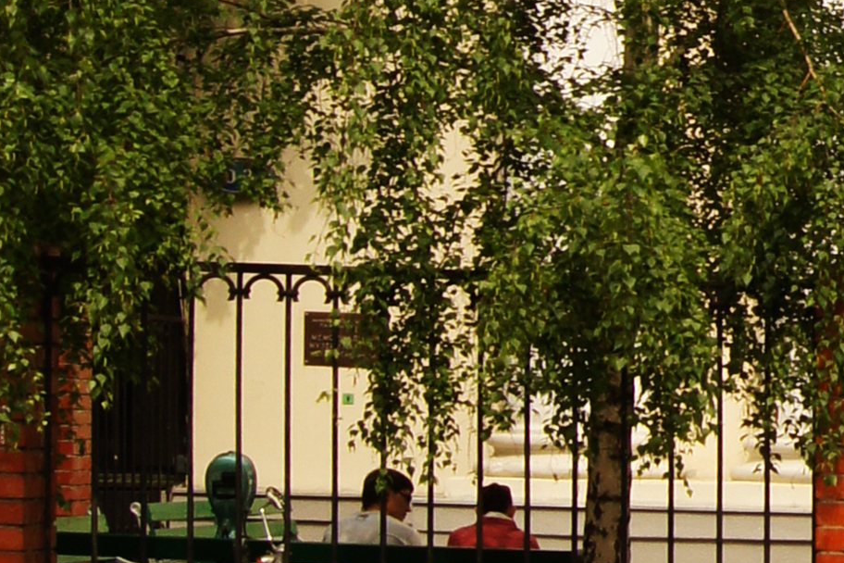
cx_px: 1401
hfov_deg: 13.7
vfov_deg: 9.7
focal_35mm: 137
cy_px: -296
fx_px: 3212
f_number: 10
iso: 200
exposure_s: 1/250
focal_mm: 18
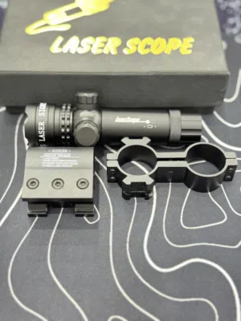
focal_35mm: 48
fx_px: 446
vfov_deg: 39.7
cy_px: 160
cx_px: 120
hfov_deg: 30.3
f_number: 1.78
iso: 1000
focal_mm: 6.76
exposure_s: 1/20
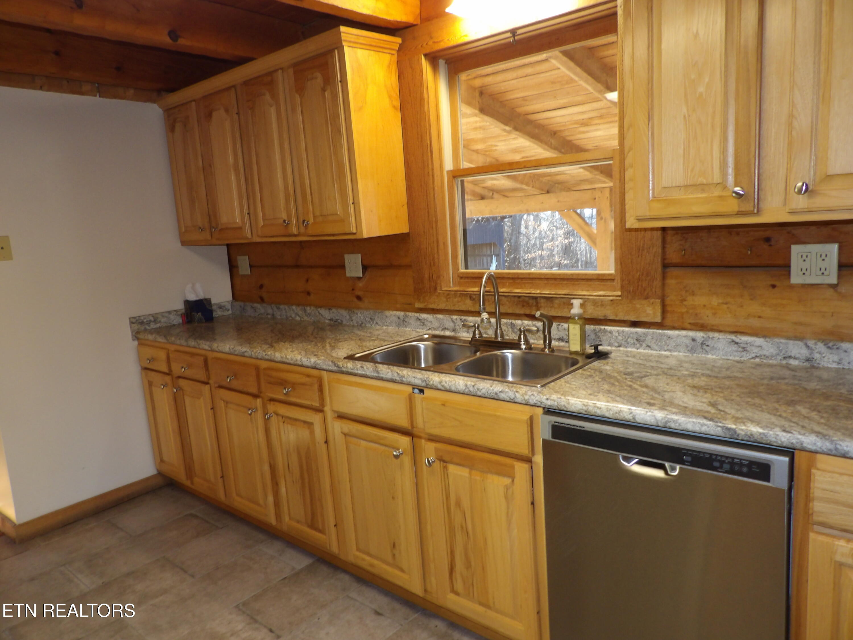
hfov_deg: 71.6
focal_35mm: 24
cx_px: 426
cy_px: 320
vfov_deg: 56.8
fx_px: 591
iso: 200
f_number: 3.2
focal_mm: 4.3
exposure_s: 1/33
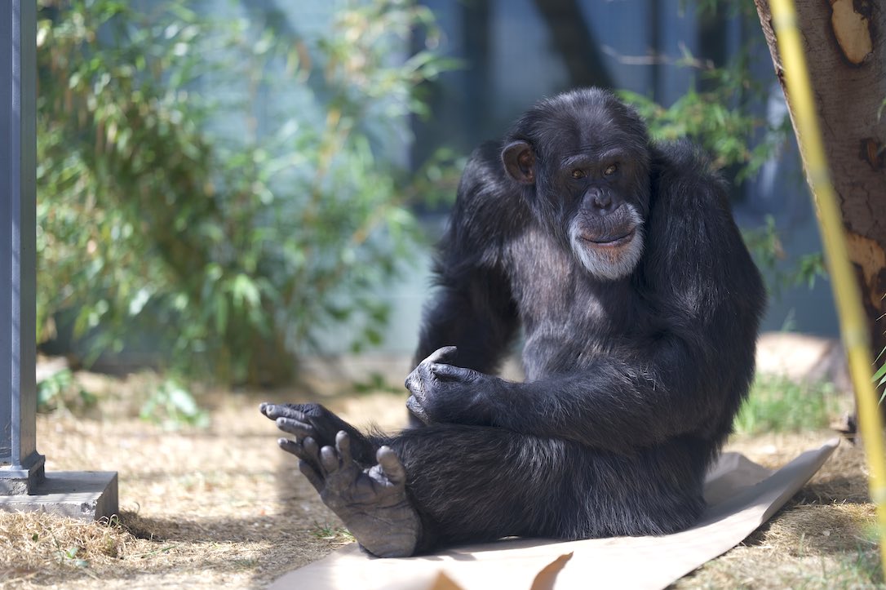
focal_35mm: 85
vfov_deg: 16.1
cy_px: 295
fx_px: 2091
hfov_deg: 23.9
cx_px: 443
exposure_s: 1/2000
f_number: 1.8
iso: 280
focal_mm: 85
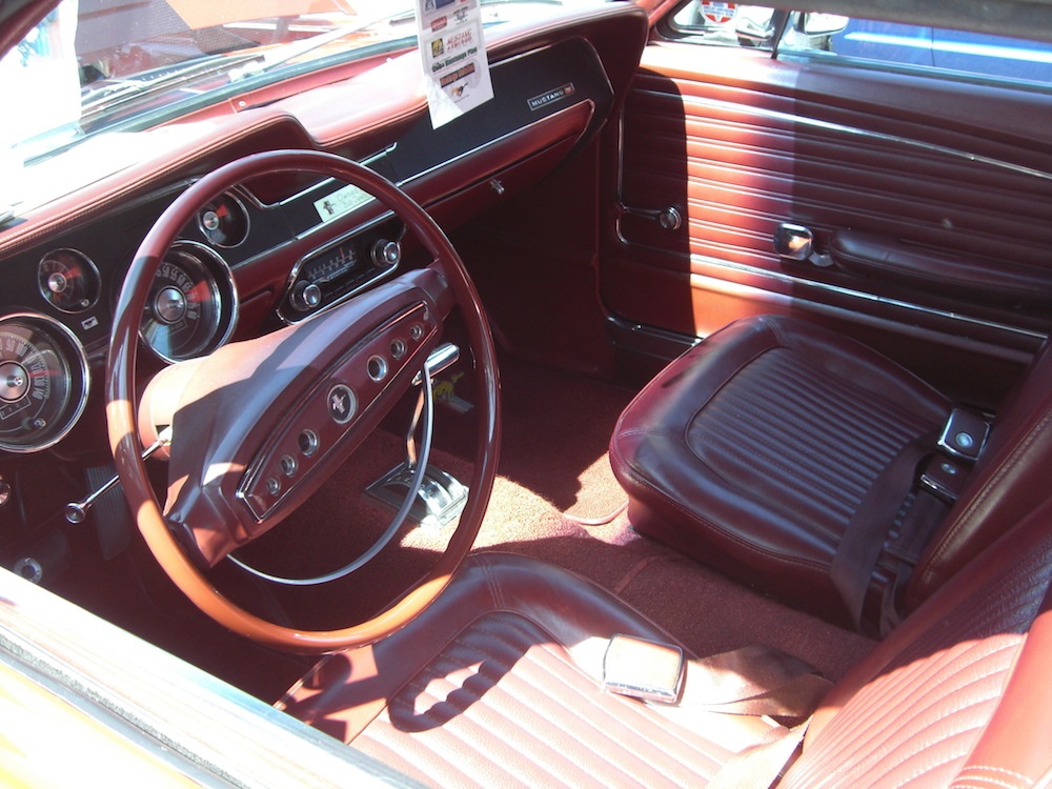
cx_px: 526
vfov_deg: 37.7
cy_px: 394
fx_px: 1155
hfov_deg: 49.0
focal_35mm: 38
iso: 100
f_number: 2.7
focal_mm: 6.2
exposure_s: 1/100
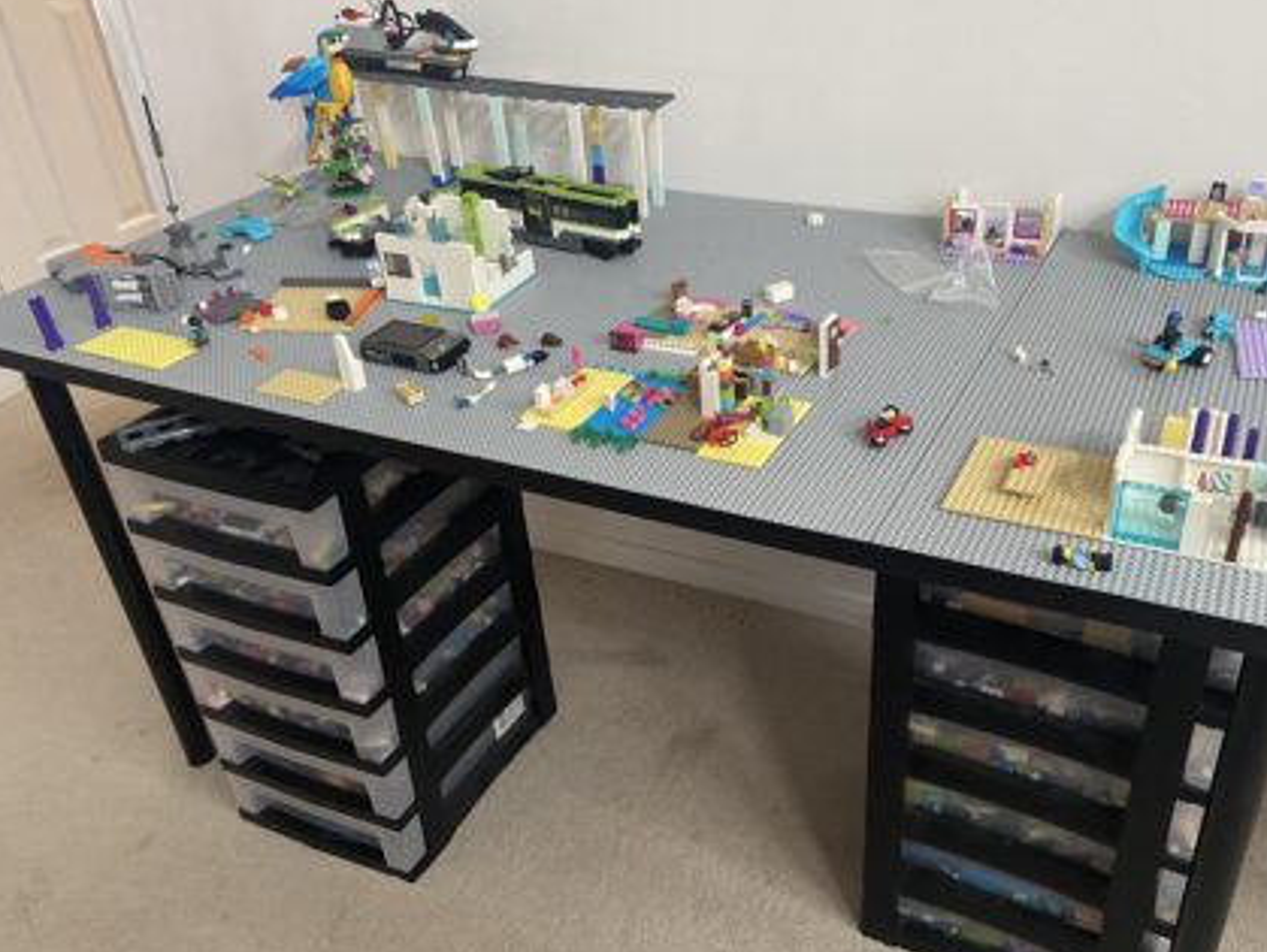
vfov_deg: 45.5
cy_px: 518
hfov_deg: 58.1
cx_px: 726
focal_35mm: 31
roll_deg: +2.9
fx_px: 1136
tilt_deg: -33.6
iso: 320
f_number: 1.8
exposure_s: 1/60
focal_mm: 4.25
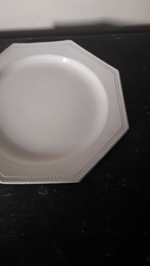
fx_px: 212
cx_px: 49
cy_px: 133
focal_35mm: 30
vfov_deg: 64.3
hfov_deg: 38.5
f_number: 1.9
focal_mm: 3.6
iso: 200
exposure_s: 1/25
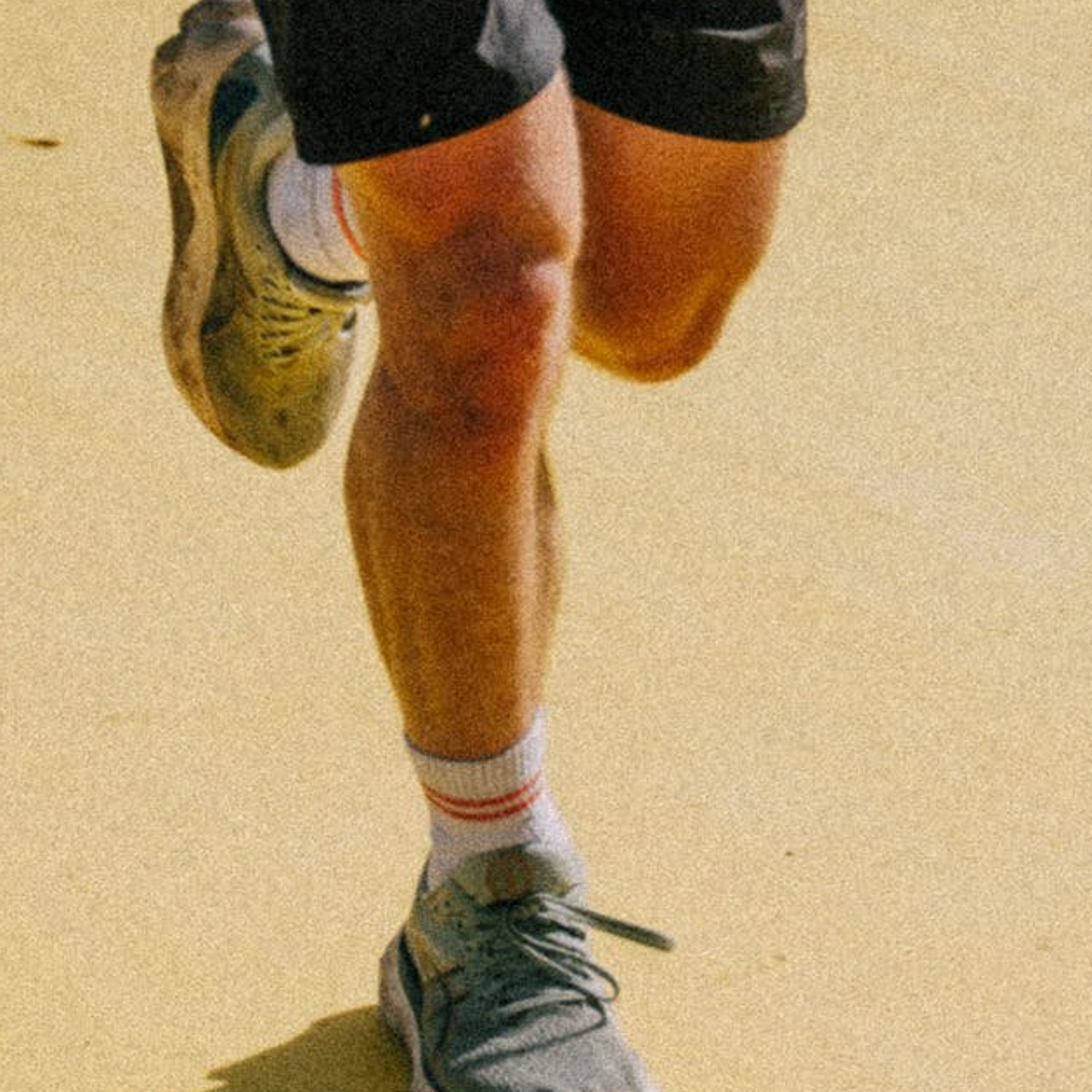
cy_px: 601
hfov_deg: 7.5
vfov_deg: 7.5
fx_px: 8280
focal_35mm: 232
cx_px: 873
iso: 50
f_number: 2.8
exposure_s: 1/640
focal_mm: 54
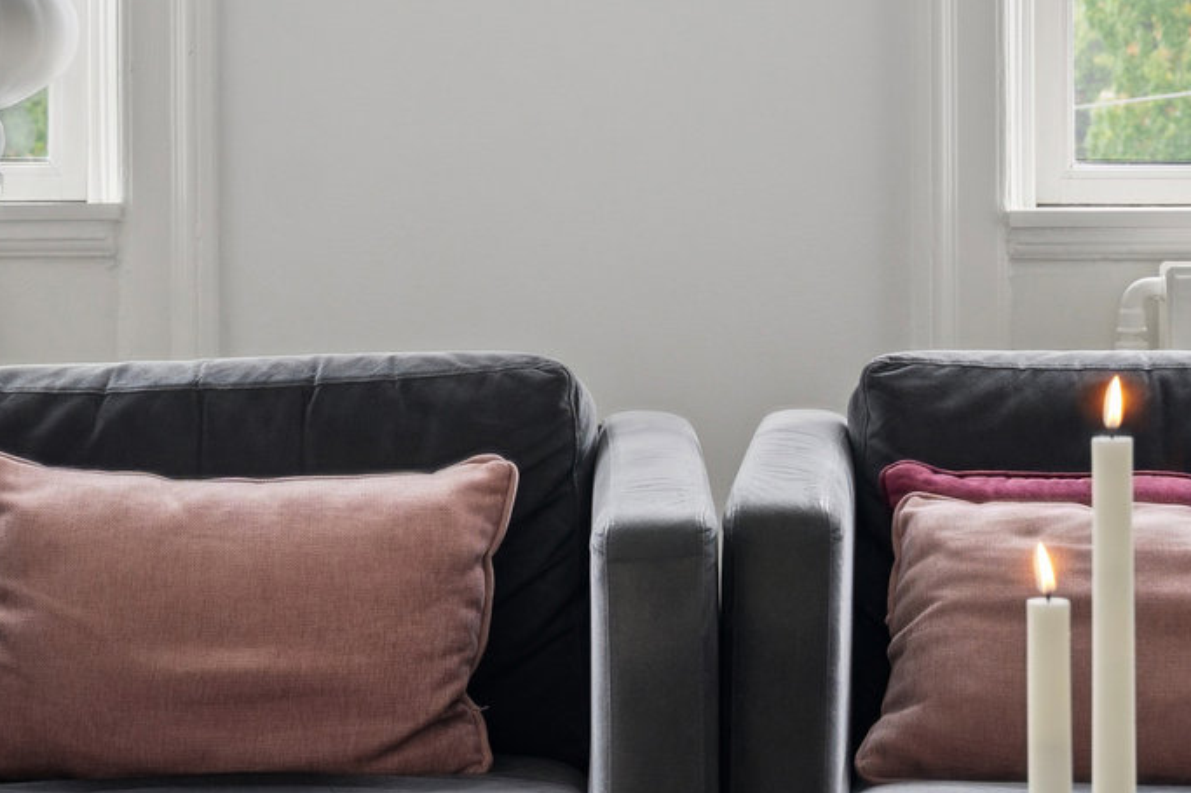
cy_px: -70
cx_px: 586
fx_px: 5523
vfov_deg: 8.2
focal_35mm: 167
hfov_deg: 12.3
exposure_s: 1/6
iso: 160
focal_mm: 38
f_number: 6.3
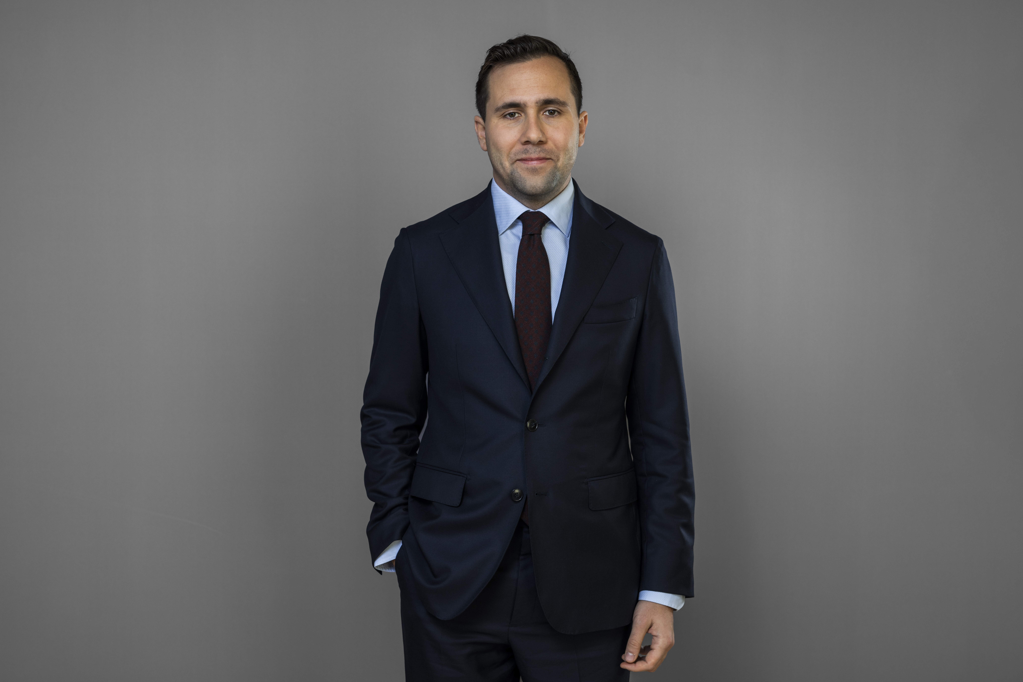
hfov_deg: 39.6
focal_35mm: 50
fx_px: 1421
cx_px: 512
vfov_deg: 27.0
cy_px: 341
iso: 200
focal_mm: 50
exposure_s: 1/200
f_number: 4
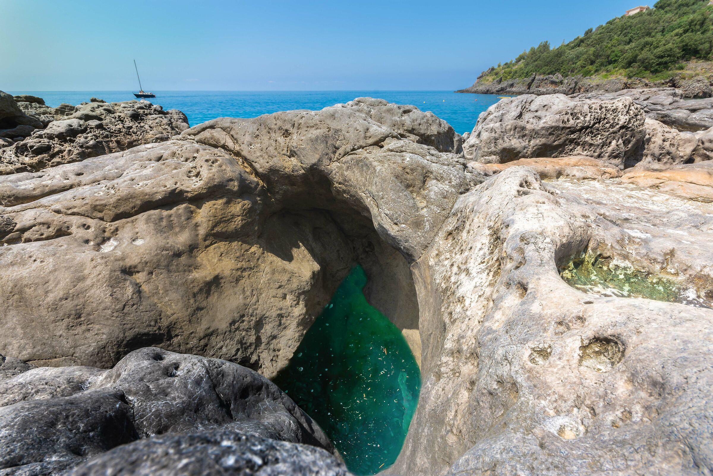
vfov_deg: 77.3
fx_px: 297
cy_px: 238
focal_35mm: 15
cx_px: 356
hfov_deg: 100.4
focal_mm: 10
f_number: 14
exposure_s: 1/50
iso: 100
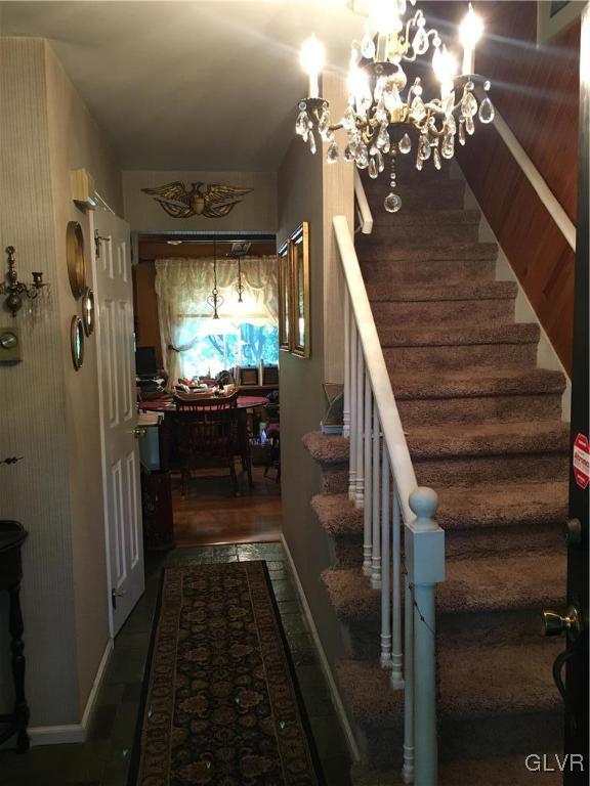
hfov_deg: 48.2
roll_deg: +0.3
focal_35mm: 29
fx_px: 659
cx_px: 295
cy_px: 393
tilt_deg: -5.3
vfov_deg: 61.7
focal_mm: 4.15
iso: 160
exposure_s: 1/30
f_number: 2.2
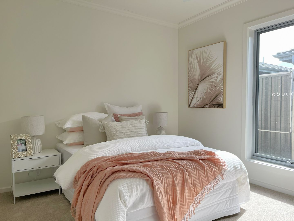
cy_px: 110
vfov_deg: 53.1
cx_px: 147
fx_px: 221
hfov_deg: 67.3
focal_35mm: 26
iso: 50
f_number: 1.6
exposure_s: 1/397
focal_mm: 5.1
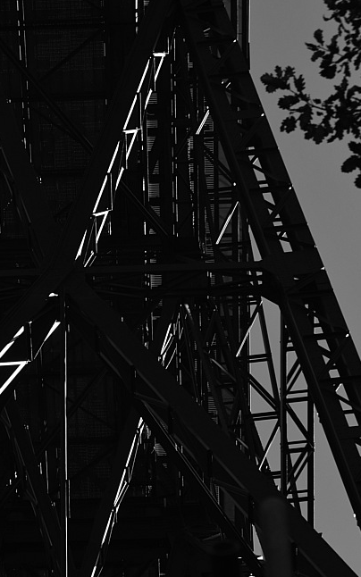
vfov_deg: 10.8
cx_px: 77
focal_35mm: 194
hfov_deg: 6.8
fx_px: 3052
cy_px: 280
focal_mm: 80
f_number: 8
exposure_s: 1/640
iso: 125
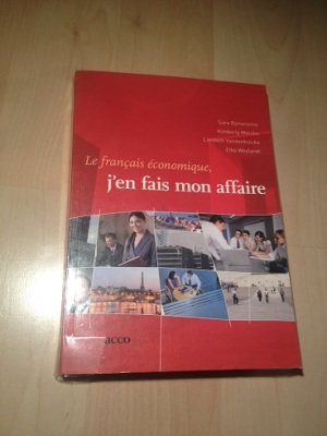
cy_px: 218
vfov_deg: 52.6
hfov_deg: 40.7
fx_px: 441
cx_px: 164
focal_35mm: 35
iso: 50
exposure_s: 1/20
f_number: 2.4
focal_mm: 4.28
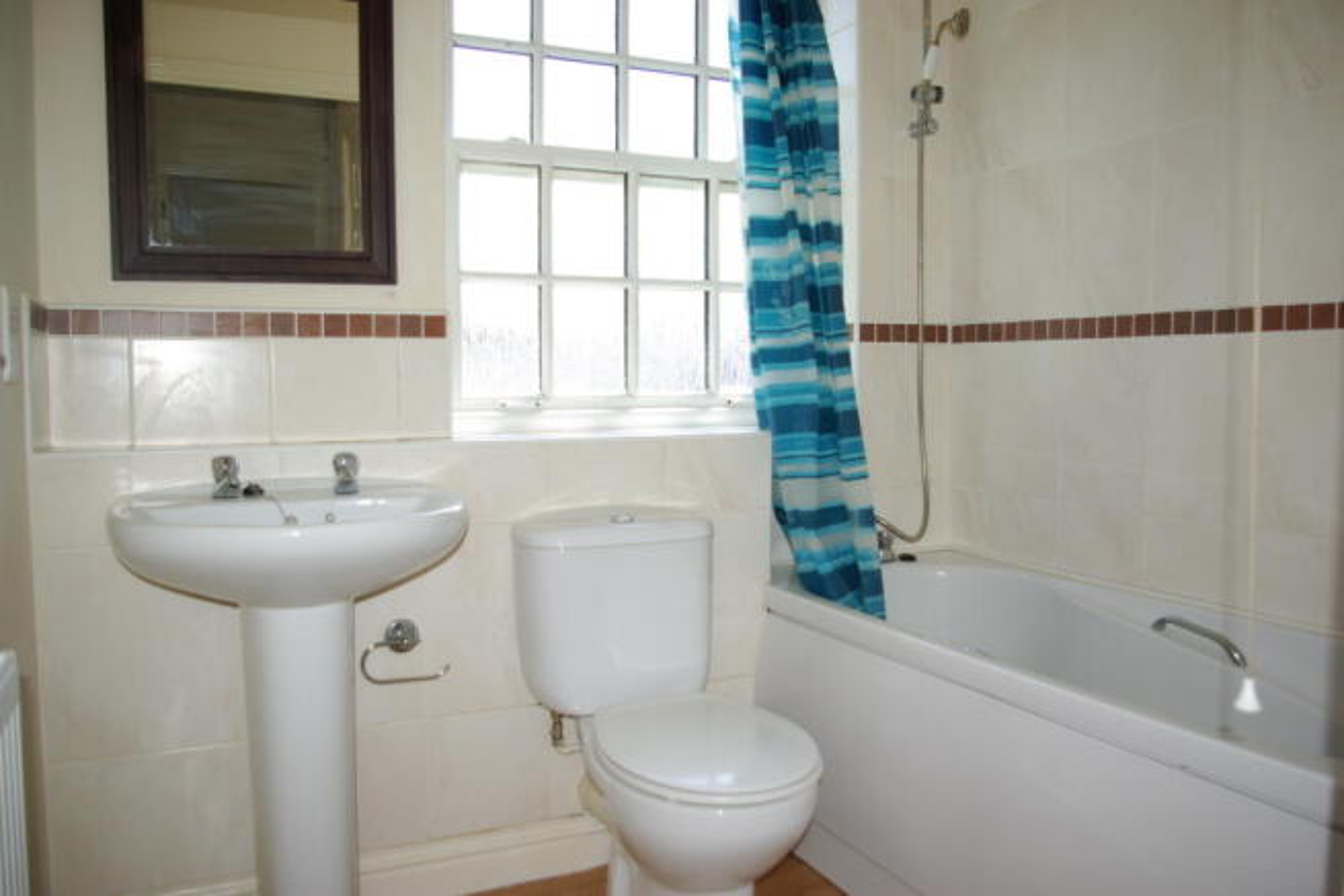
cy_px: 448
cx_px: 672
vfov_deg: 48.0
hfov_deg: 67.4
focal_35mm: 27
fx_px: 1008
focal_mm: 18
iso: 100
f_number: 3.5
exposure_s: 1/90
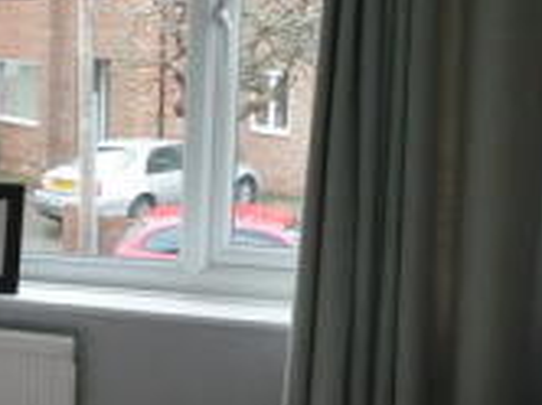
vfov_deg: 16.6
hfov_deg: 19.3
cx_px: -282
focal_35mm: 88
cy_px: 309
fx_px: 1376
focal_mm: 4.1
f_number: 3.3
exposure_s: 1/30
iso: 160
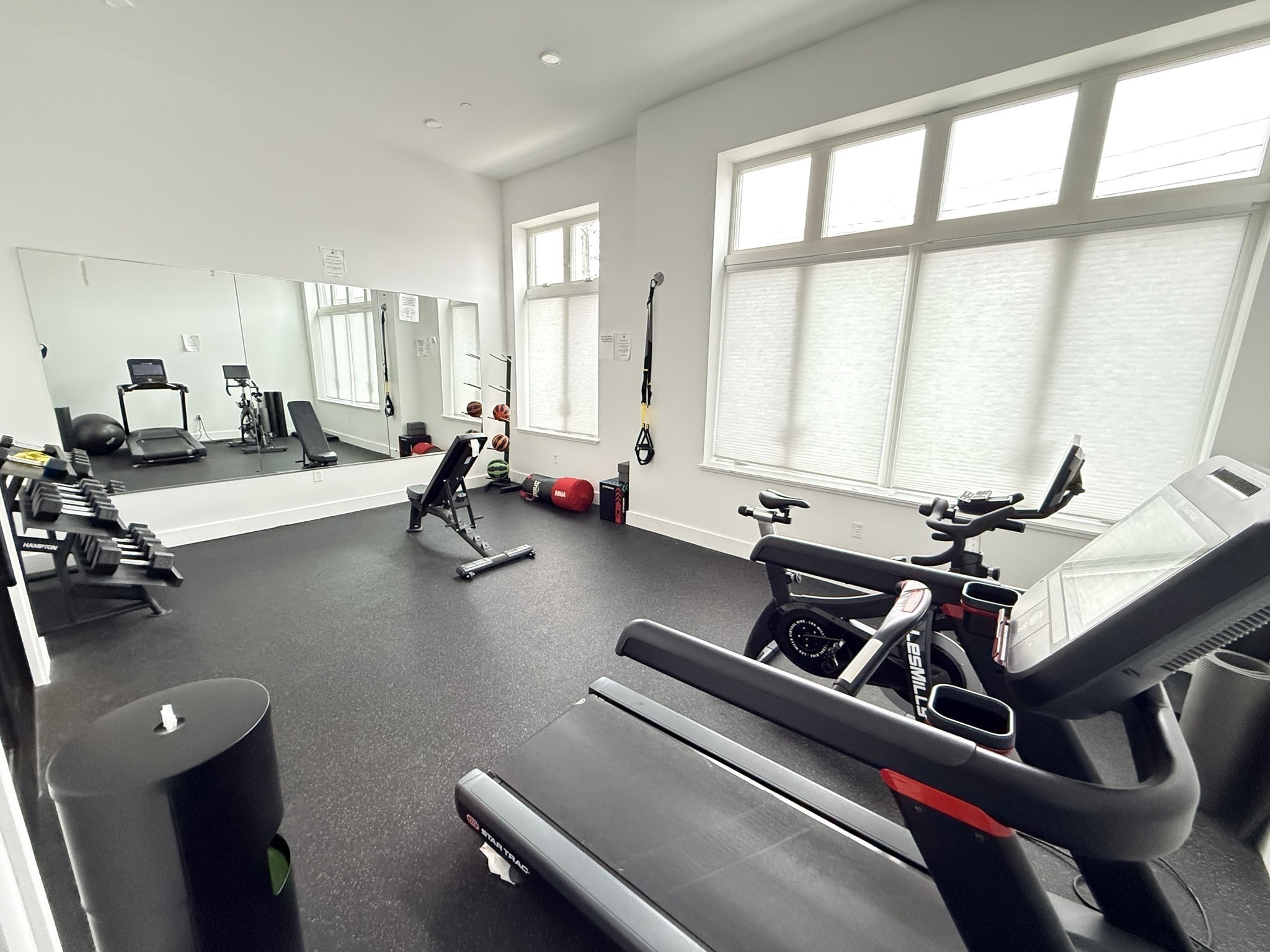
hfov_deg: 102.1
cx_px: 635
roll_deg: -1.4
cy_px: 476
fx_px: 514
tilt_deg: -13.1
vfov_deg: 85.7
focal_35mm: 14
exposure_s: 1/60
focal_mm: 2.22
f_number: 2.2
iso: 800
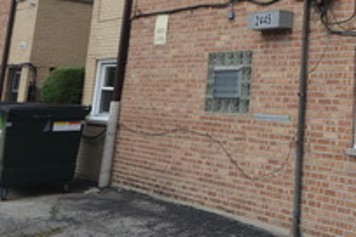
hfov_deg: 34.3
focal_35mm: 47
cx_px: 419
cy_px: -4
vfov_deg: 26.9
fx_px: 465
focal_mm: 10
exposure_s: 1/200
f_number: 7.1
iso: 100
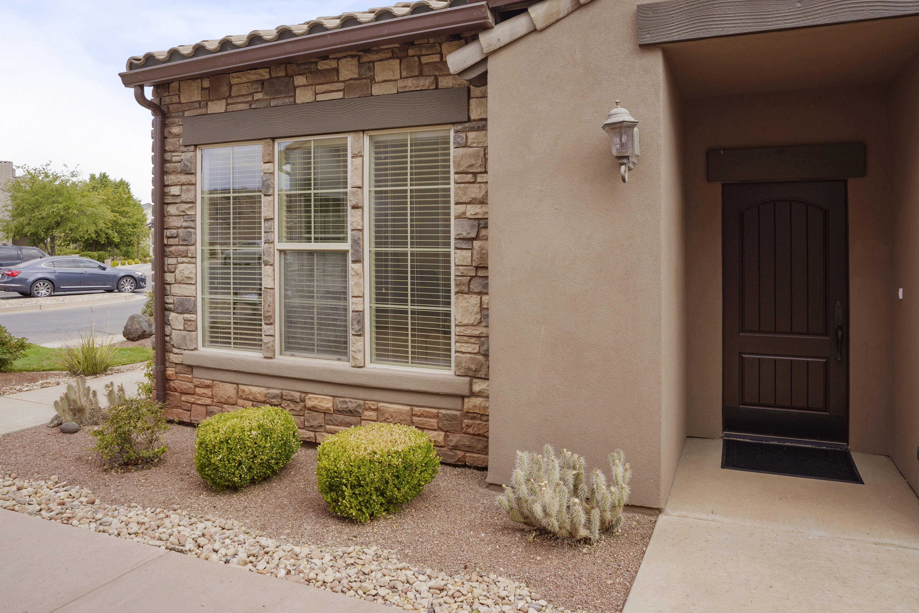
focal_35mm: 23
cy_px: 252
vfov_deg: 54.8
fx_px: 587
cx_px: 486
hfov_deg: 76.0
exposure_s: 1/200
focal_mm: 17
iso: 250
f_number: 9
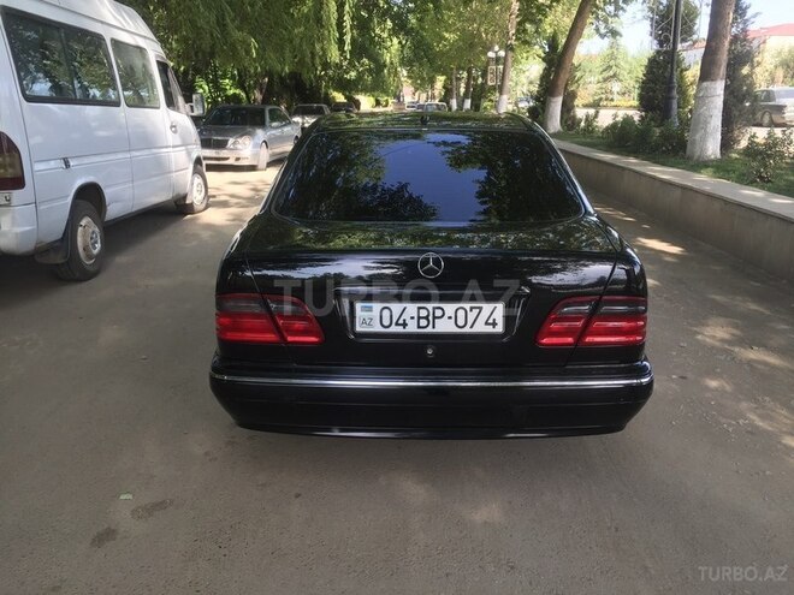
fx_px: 665
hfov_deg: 61.7
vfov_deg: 48.2
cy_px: 298
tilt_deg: -13.7
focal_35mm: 29
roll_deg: -0.9
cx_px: 397
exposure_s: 1/231
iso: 32
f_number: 2.2
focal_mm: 4.15
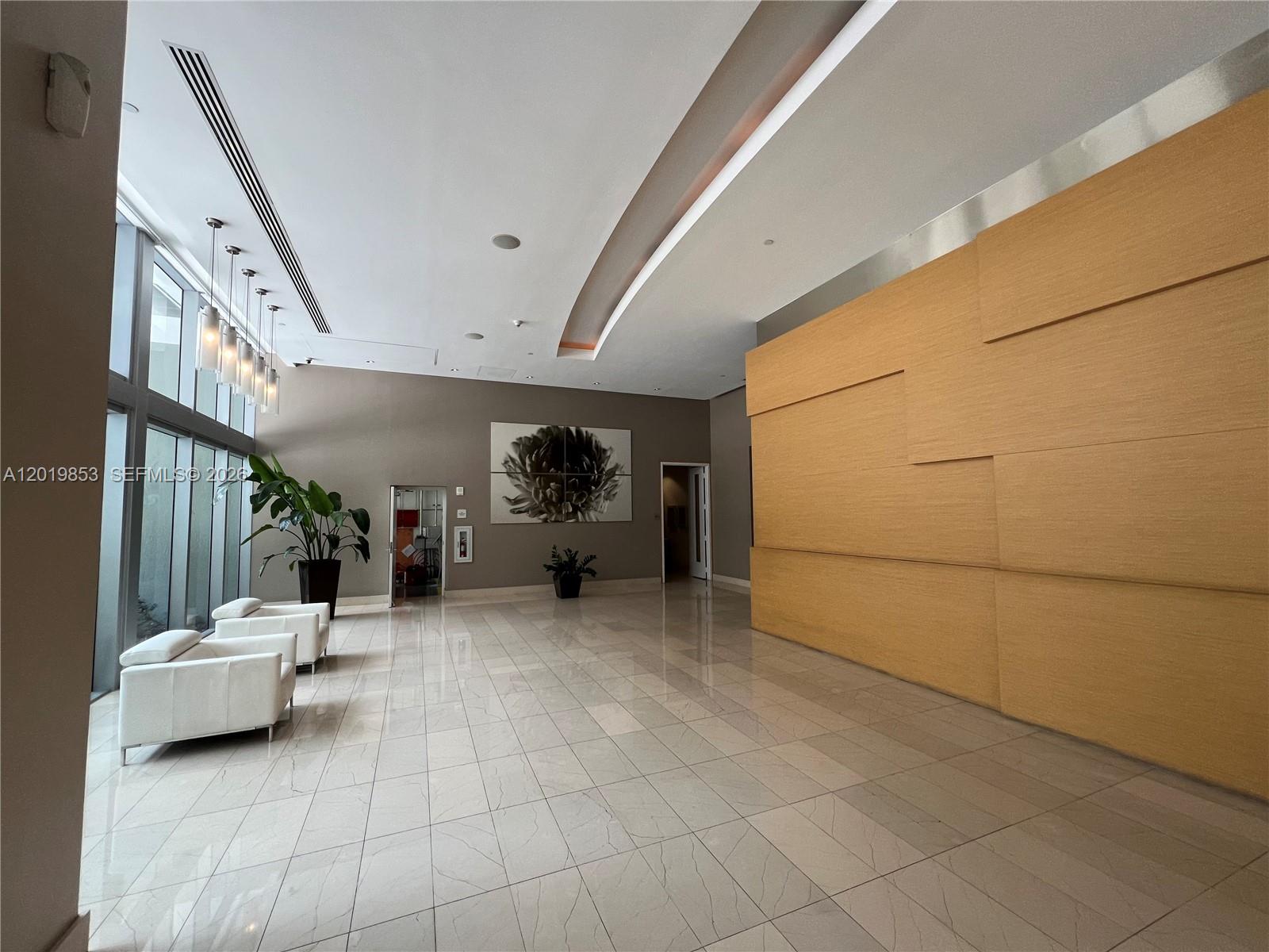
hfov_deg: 106.2
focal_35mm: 13
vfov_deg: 89.9
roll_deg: +0.6
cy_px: 476
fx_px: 477
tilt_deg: +3.8
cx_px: 634
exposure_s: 1/120
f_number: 1.8
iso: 100
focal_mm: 1.57
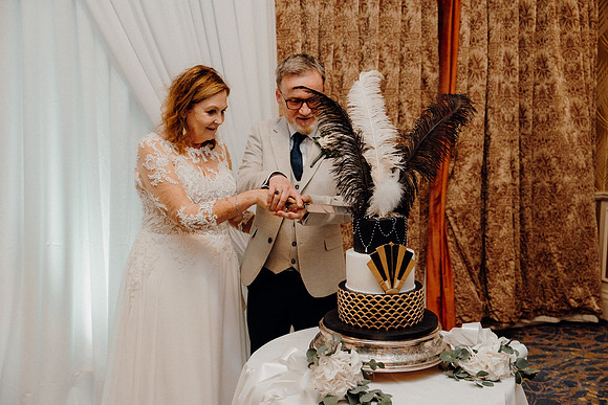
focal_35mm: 37
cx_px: 304
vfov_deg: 36.0
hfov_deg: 51.9
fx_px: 625
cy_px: 202
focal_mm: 37
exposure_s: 1/200
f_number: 3.5
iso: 2500
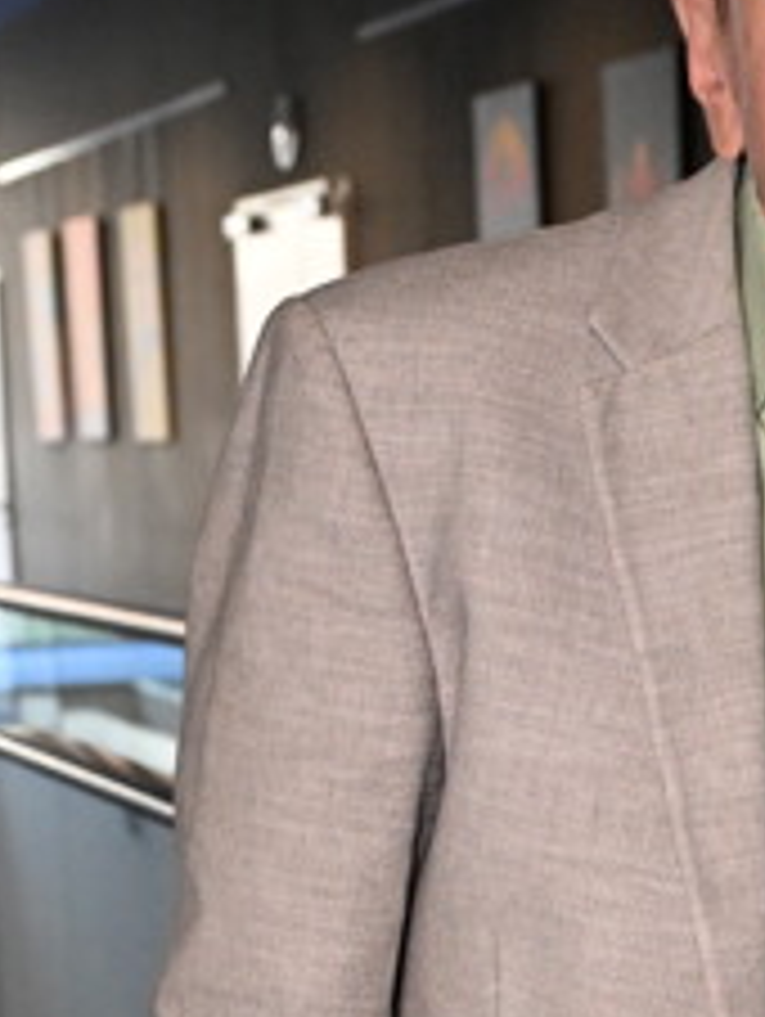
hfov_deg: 10.9
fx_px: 3947
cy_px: 1537
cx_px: 945
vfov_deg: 13.8
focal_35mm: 134
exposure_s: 1/125
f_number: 4.5
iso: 3200
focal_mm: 30.5
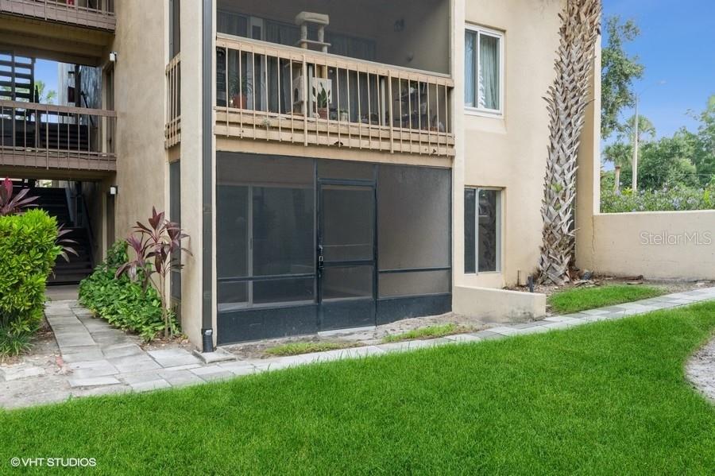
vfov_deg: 43.6
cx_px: 358
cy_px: 238
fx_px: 595
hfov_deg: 62.0
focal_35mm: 30
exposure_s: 1/60
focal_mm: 20
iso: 200
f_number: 9
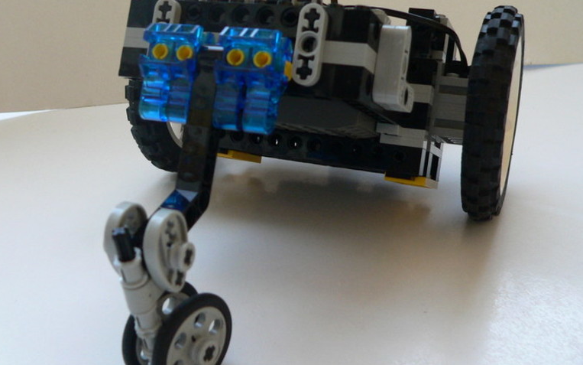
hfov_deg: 44.2
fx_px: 715
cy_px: 173
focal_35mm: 45
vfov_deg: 28.6
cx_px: 248
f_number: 2.8
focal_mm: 6
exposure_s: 1/60
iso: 200
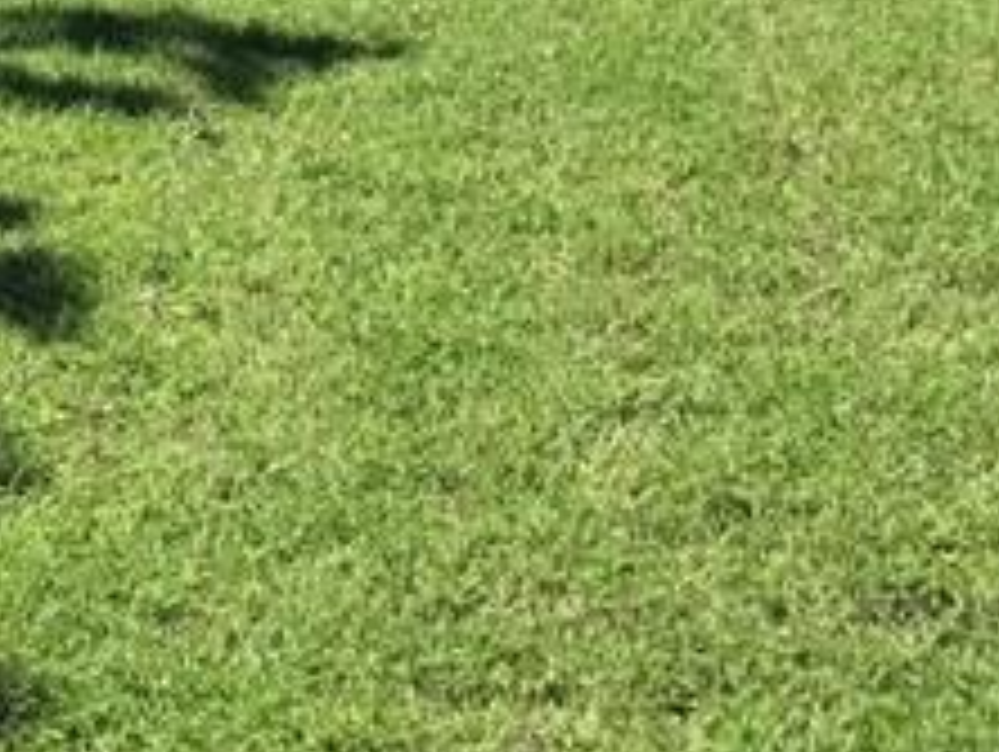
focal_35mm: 129
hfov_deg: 15.3
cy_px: -540
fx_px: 3727
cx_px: 495
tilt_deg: -4.9
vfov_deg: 10.9
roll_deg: +0.5
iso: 20
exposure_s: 1/2037
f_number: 1.8
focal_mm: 3.99
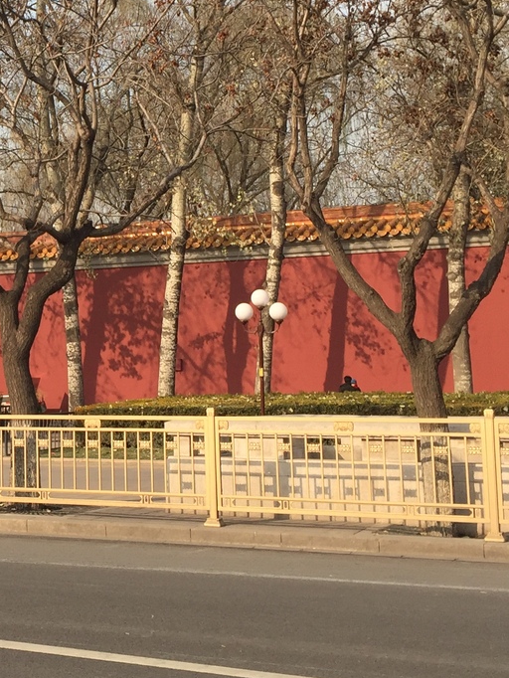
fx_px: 1332
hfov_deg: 20.6
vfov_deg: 28.5
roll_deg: +0.1
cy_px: 259
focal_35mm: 68
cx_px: -48
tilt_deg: +6.4
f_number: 2.2
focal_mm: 4.15
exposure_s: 1/1236
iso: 32
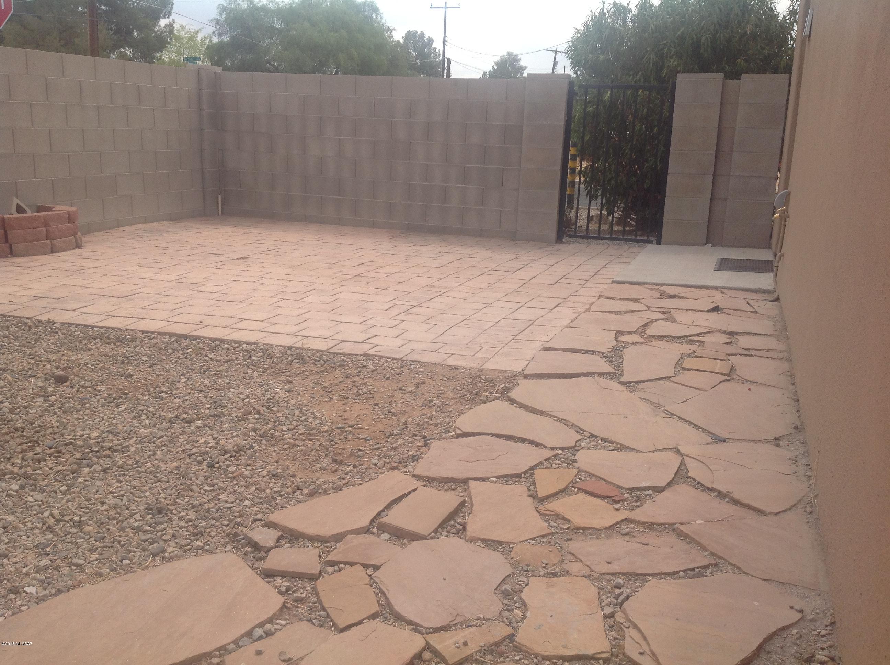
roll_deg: -2.0
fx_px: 899
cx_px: 445
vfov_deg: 40.6
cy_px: 332
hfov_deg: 52.7
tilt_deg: -14.4
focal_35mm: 35
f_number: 2.4
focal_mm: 4.28
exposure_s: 1/1513
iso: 50
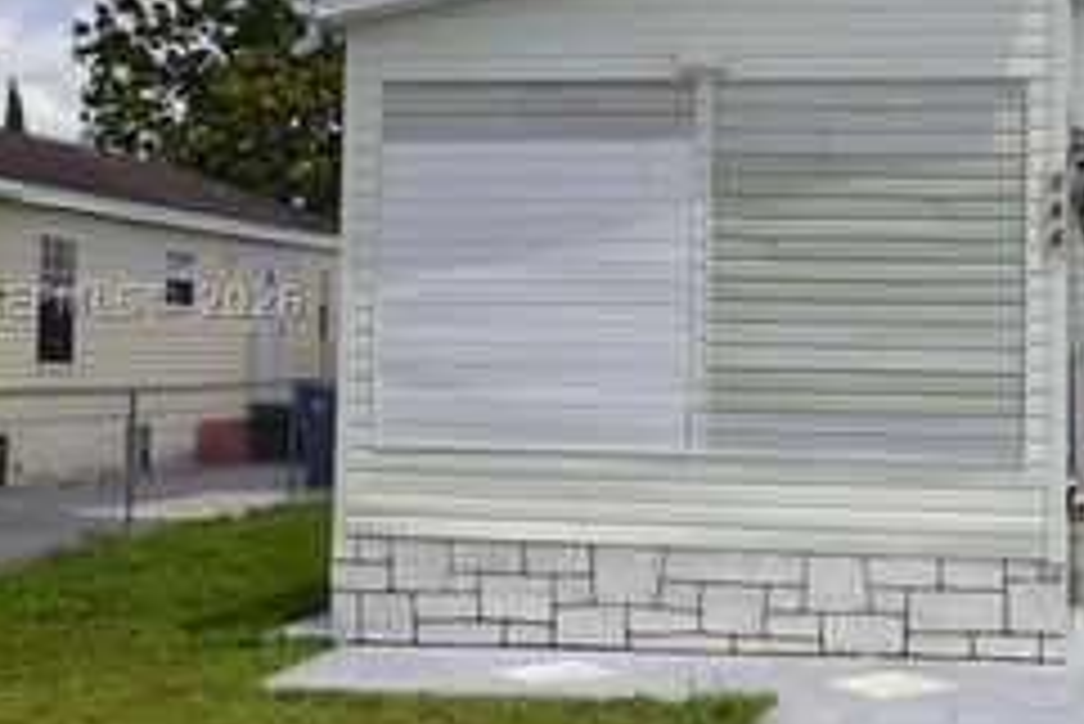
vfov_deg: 24.2
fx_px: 1687
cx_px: 823
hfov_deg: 34.8
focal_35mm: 56
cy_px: 299
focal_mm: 18
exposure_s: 1/320
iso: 100
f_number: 9
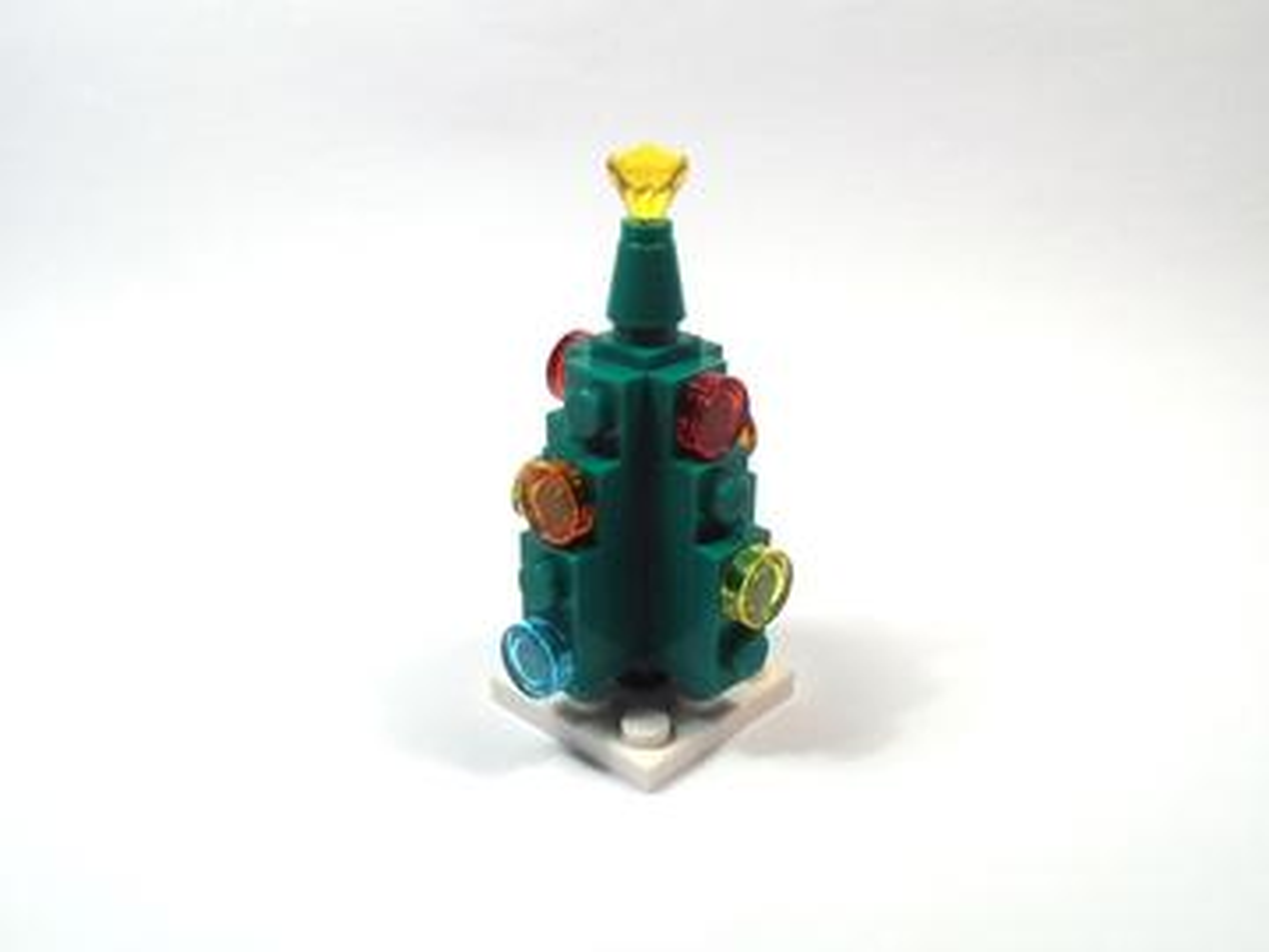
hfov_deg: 50.1
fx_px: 1356
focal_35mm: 37
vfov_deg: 38.7
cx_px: 634
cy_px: 476
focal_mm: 6.61
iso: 80
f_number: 3.9
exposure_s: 1/100
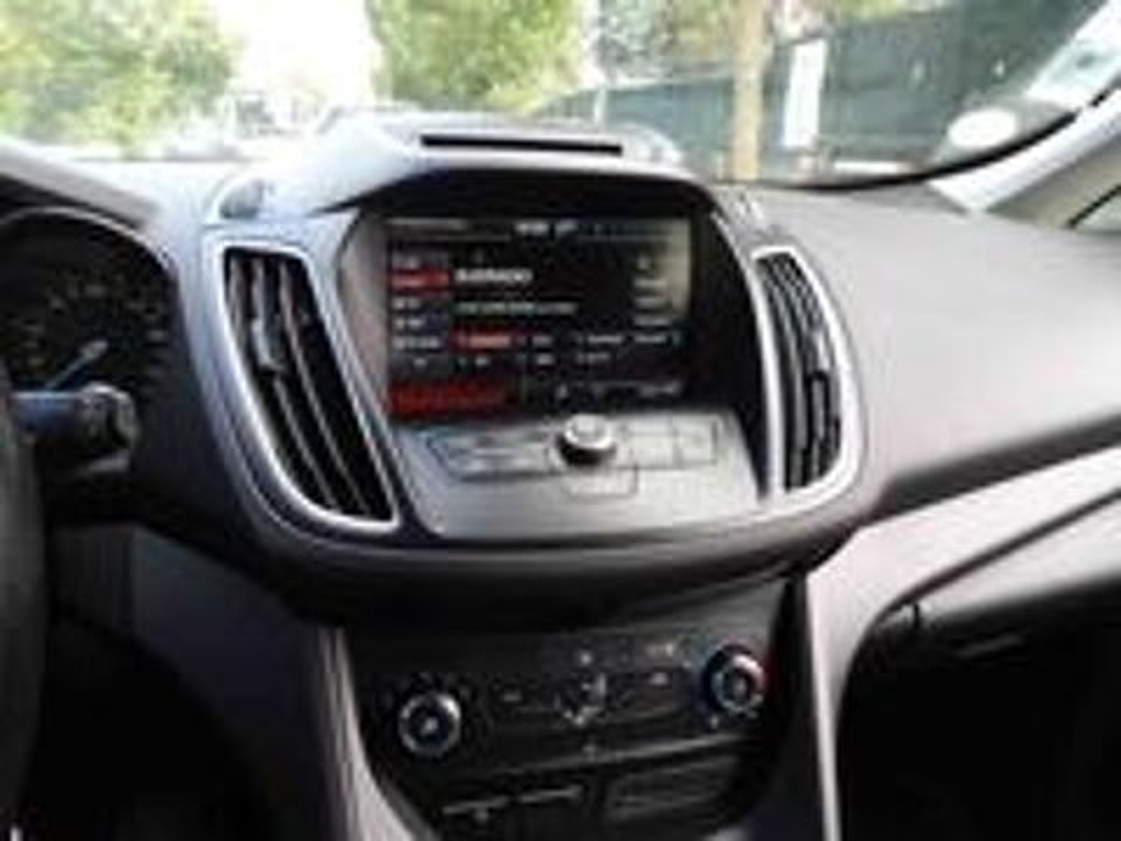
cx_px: 560
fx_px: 777
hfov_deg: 71.6
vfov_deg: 56.8
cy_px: 420
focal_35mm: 24
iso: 160
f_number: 3.3
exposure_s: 1/60
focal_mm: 4.3
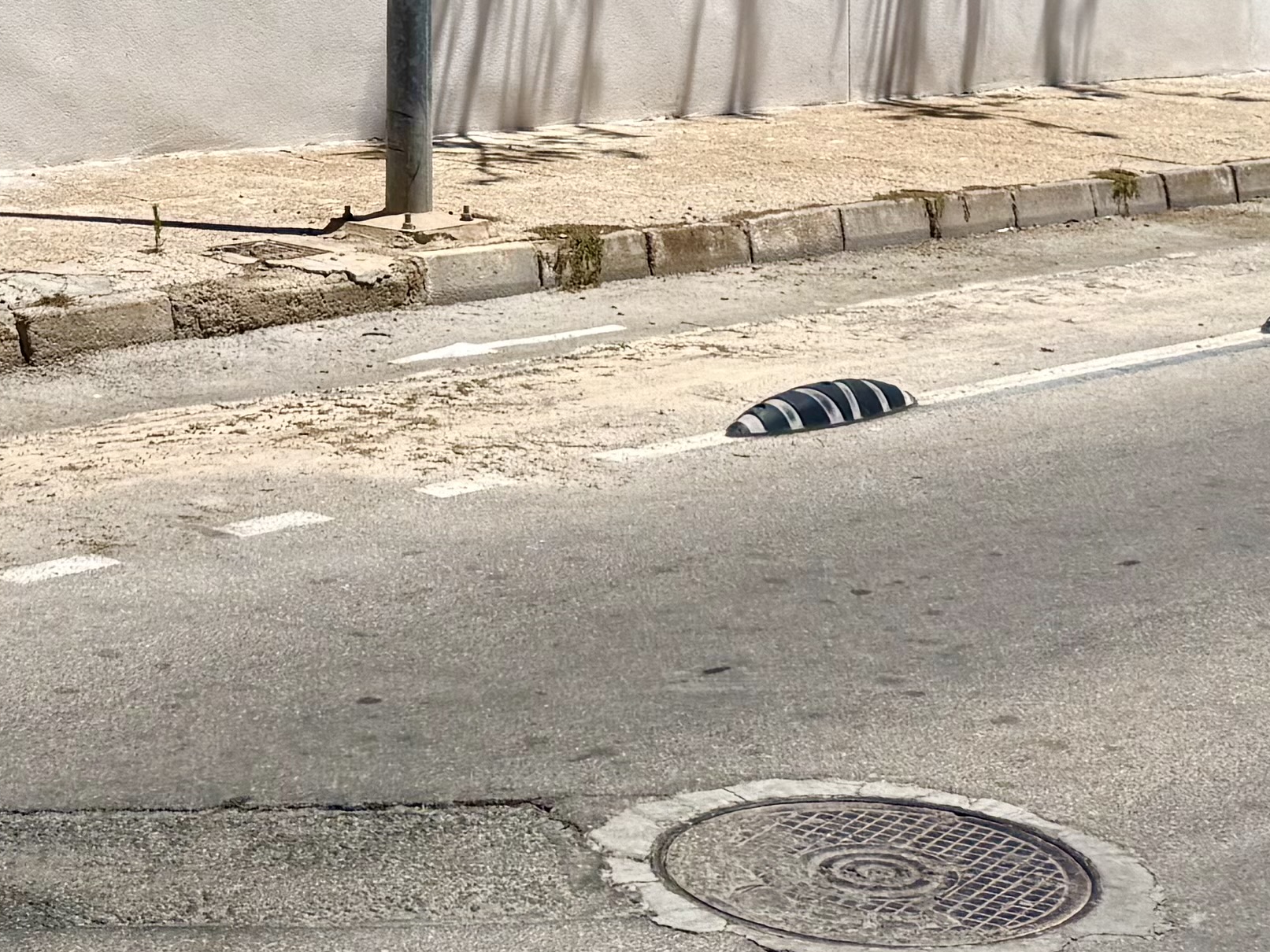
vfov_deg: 15.9
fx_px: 3119
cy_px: -480
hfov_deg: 22.7
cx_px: 234
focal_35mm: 85
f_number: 1.78
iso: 80
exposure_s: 1/8130
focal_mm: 6.76
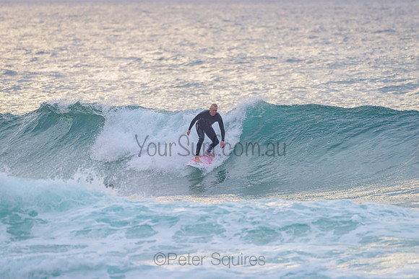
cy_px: 137
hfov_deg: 3.4
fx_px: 7138
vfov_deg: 2.2
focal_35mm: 613
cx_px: 203
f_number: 5.6
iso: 450
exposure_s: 1/1250
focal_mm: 500
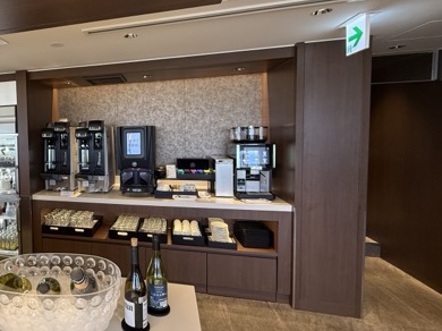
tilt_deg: -2.0
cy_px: 151
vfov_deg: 58.7
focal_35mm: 23
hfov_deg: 66.4
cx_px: 82
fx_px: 293
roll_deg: +1.1
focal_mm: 2.22
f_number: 2.2
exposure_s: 1/120
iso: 200
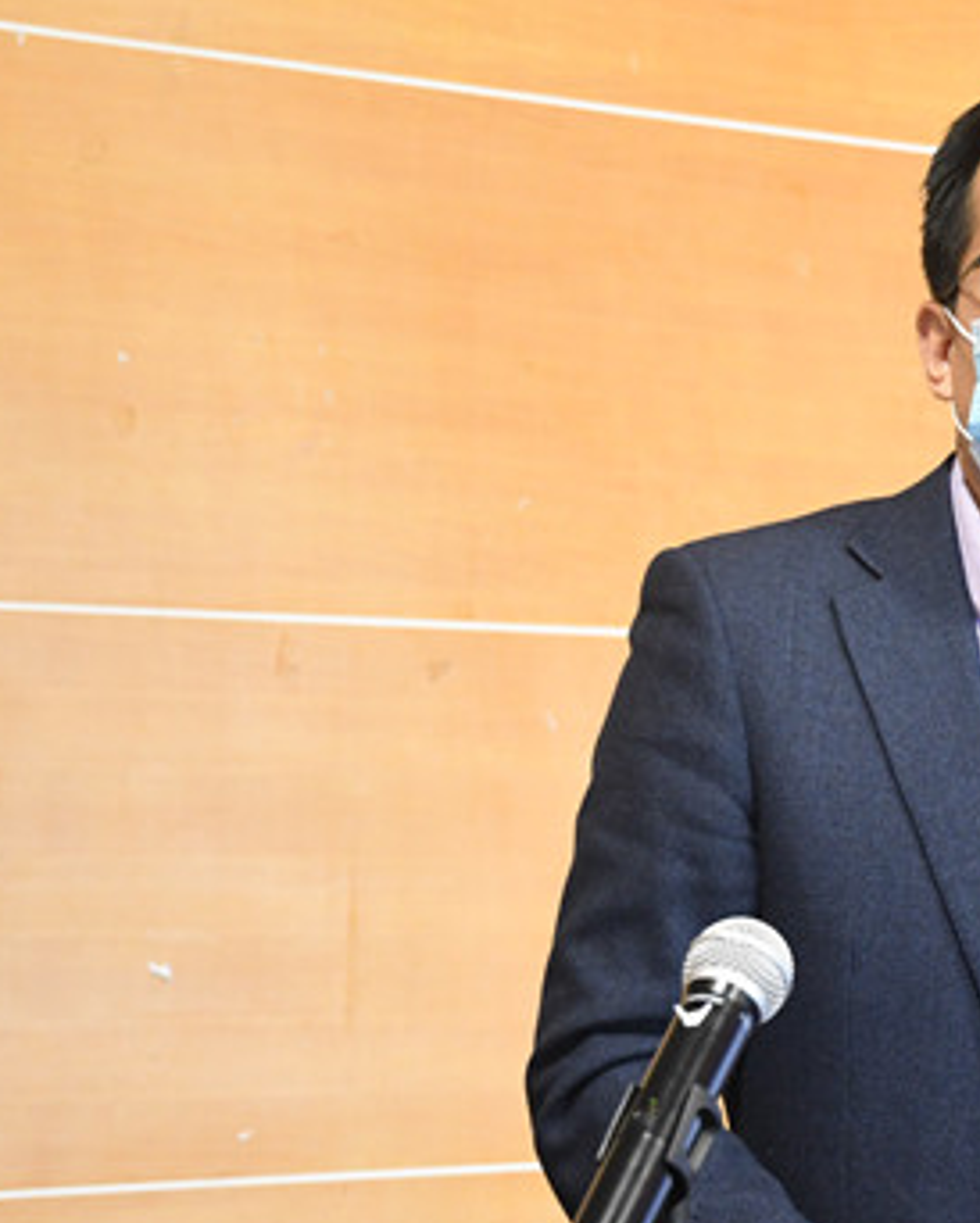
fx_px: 4528
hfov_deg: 12.1
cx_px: 1177
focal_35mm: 125
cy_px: 656
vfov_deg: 15.4
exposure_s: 1/60
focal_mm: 38
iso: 1800
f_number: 3.3
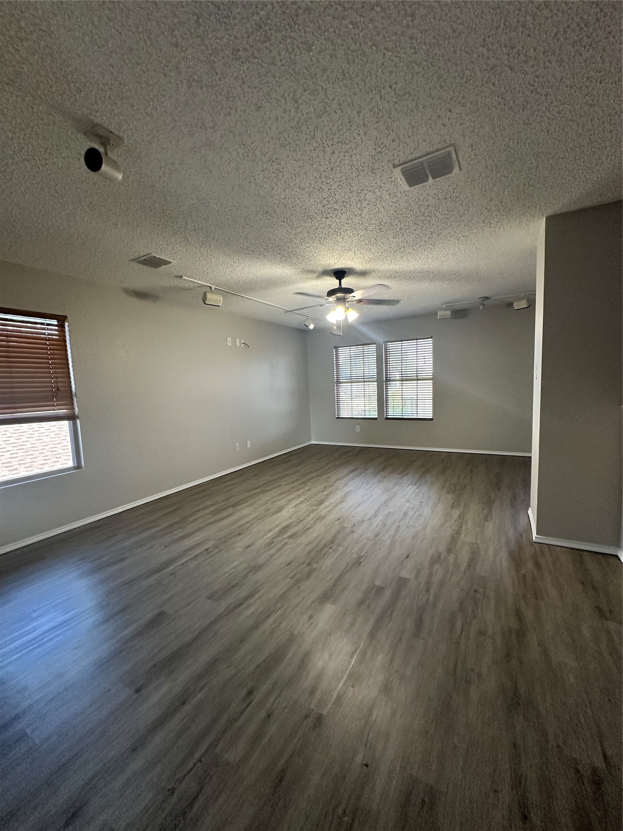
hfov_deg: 85.7
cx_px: 312
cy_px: 416
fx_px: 336
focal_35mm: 14
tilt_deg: -4.1
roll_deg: +2.3
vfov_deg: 102.1
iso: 250
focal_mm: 2.22
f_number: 2.2
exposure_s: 1/60
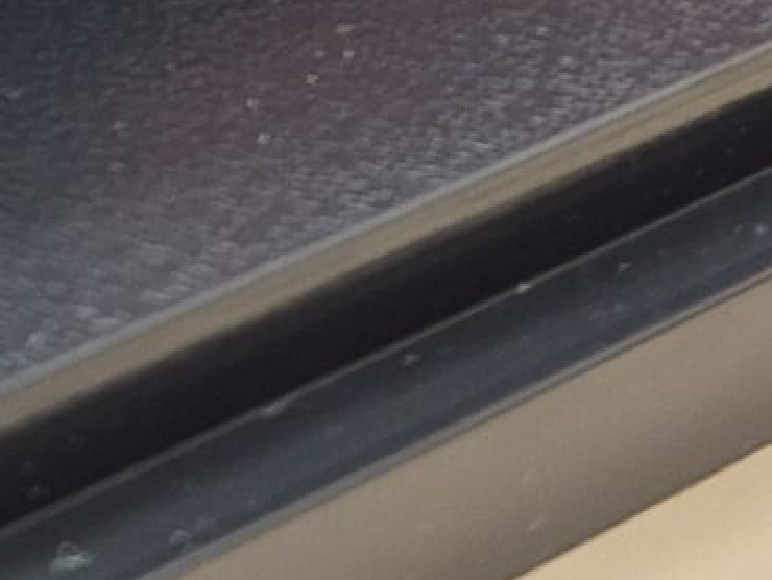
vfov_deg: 7.9
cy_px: -1248
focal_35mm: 159
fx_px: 3548
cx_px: -346
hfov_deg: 11.9
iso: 80
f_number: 1.8
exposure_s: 1/96
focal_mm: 5.4
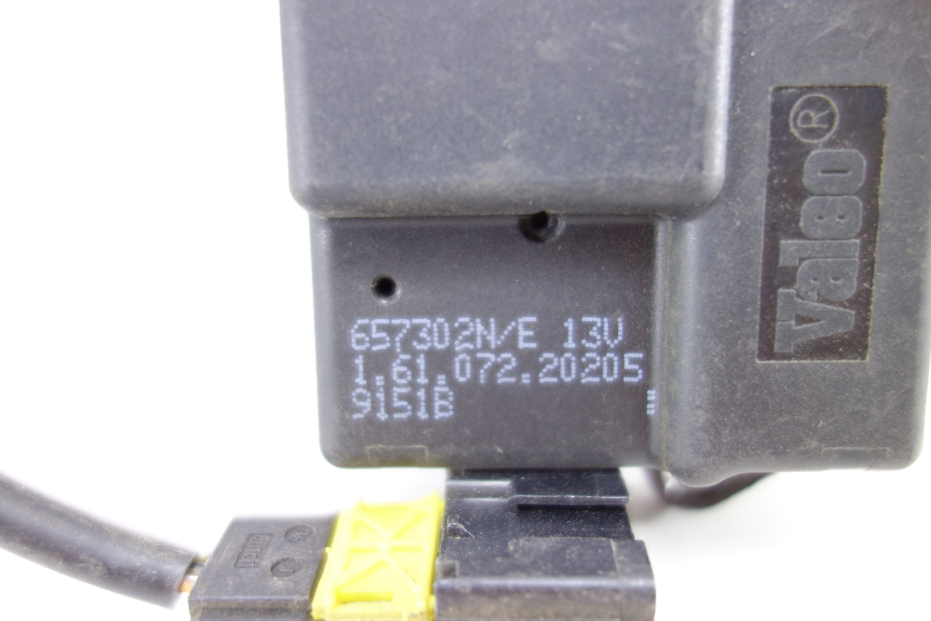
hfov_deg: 65.5
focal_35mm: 28
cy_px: 310
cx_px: 466
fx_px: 724
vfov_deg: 46.4
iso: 200
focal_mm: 10.4
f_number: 1.8
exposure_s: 1/30
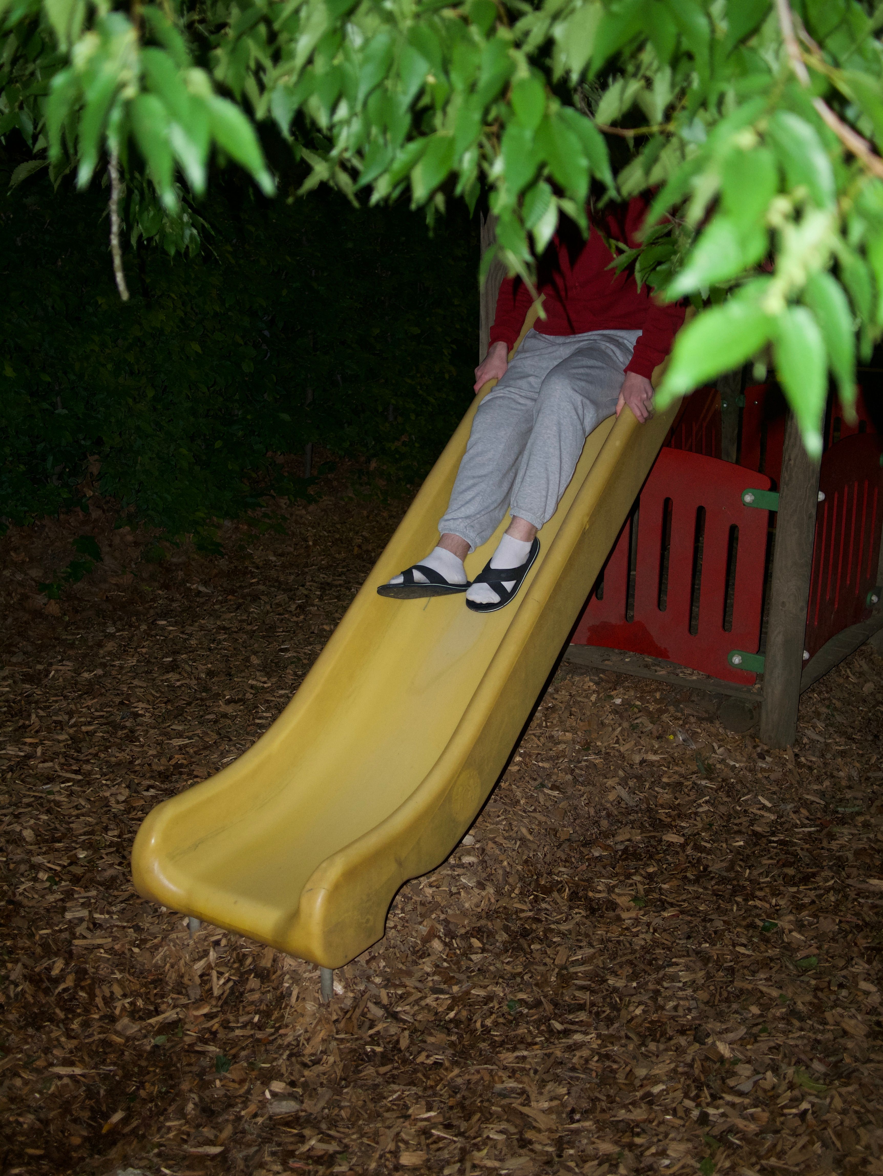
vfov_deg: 46.8
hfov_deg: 36.0
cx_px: 442
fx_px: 1359
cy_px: 588
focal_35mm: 40
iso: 800
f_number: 1.7
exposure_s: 1/60
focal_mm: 20
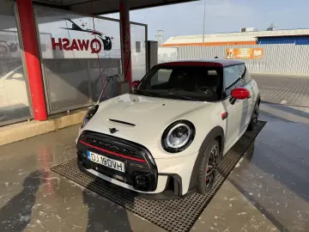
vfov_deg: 56.8
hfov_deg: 71.6
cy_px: 116
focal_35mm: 24
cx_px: 154
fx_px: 214
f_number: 1.78
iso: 80
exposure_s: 1/3279
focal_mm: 6.76
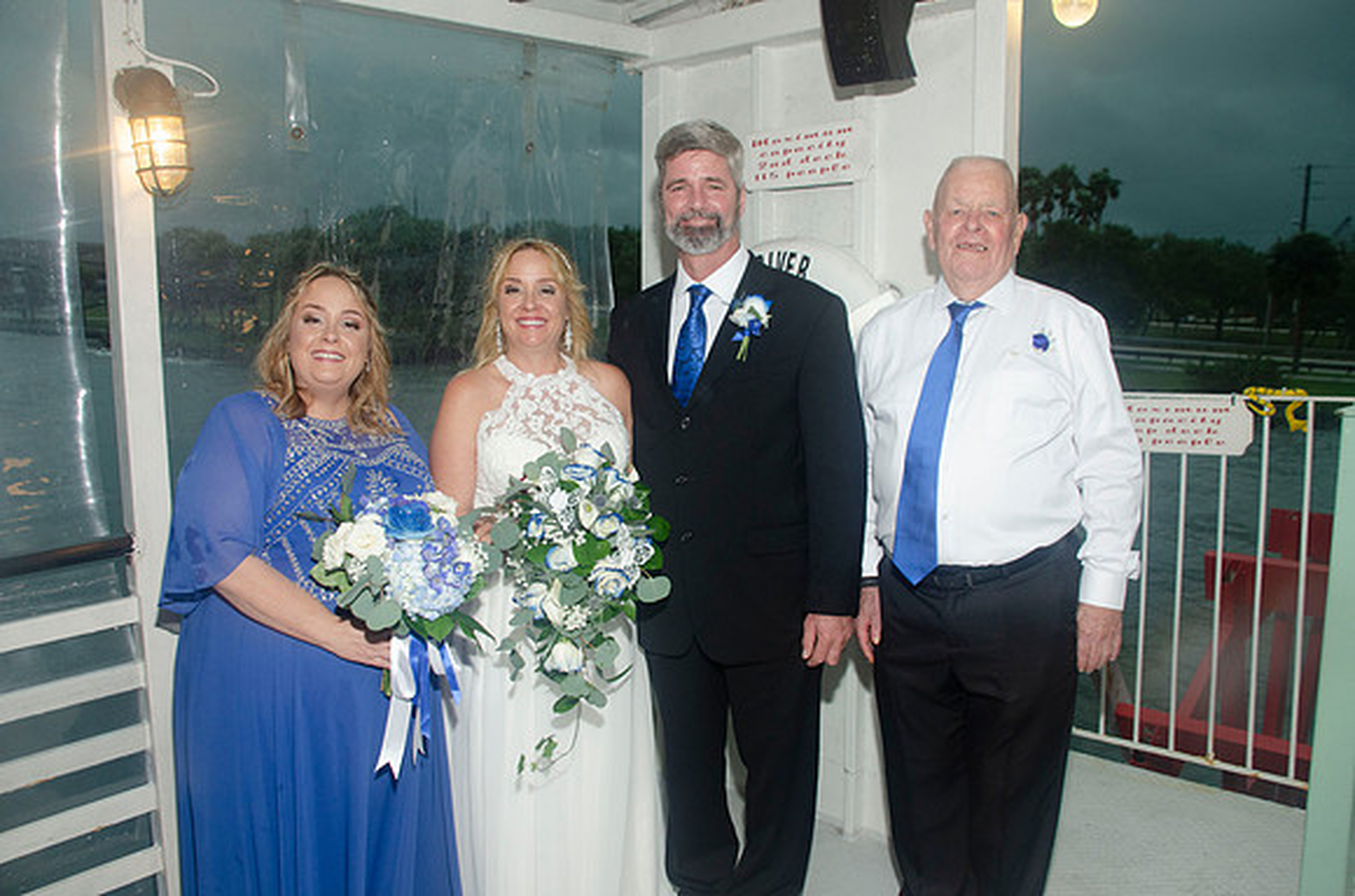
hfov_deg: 62.0
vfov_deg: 43.4
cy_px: 448
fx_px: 1127
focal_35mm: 30
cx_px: 678
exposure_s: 1/100
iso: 400
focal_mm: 20
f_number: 5.6
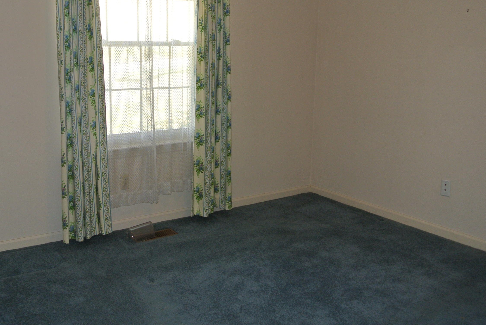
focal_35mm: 36
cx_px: 193
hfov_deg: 52.7
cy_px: 136
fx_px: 487
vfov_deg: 36.9
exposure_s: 1/60
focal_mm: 10
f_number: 4
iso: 200
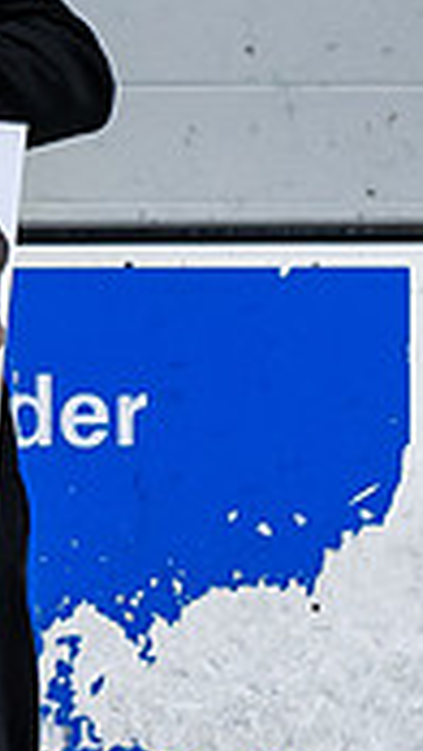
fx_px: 7072
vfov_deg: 6.1
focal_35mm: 355
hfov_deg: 3.4
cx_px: -417
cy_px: 157
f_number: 4.5
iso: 500
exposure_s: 1/250
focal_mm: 50
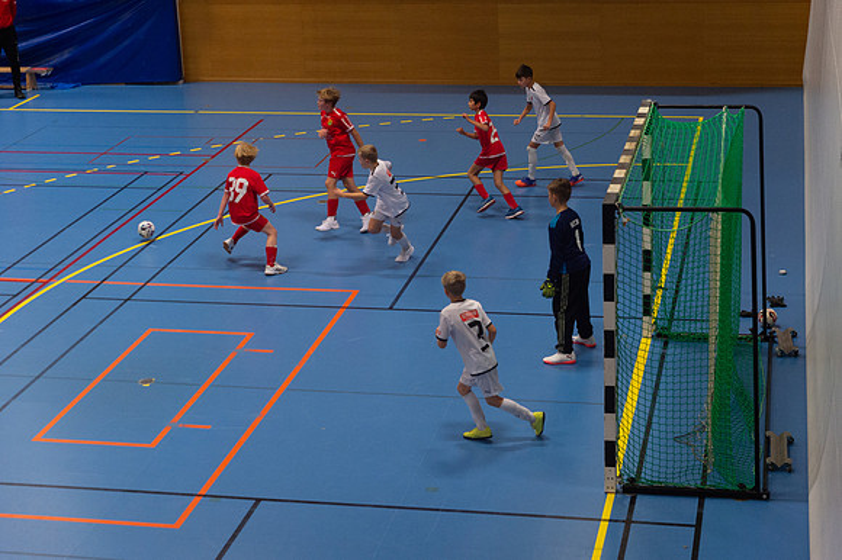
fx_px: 1652
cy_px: 280
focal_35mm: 71
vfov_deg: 19.3
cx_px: 421
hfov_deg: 28.6
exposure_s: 1/400
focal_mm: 70
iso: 2000
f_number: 3.5
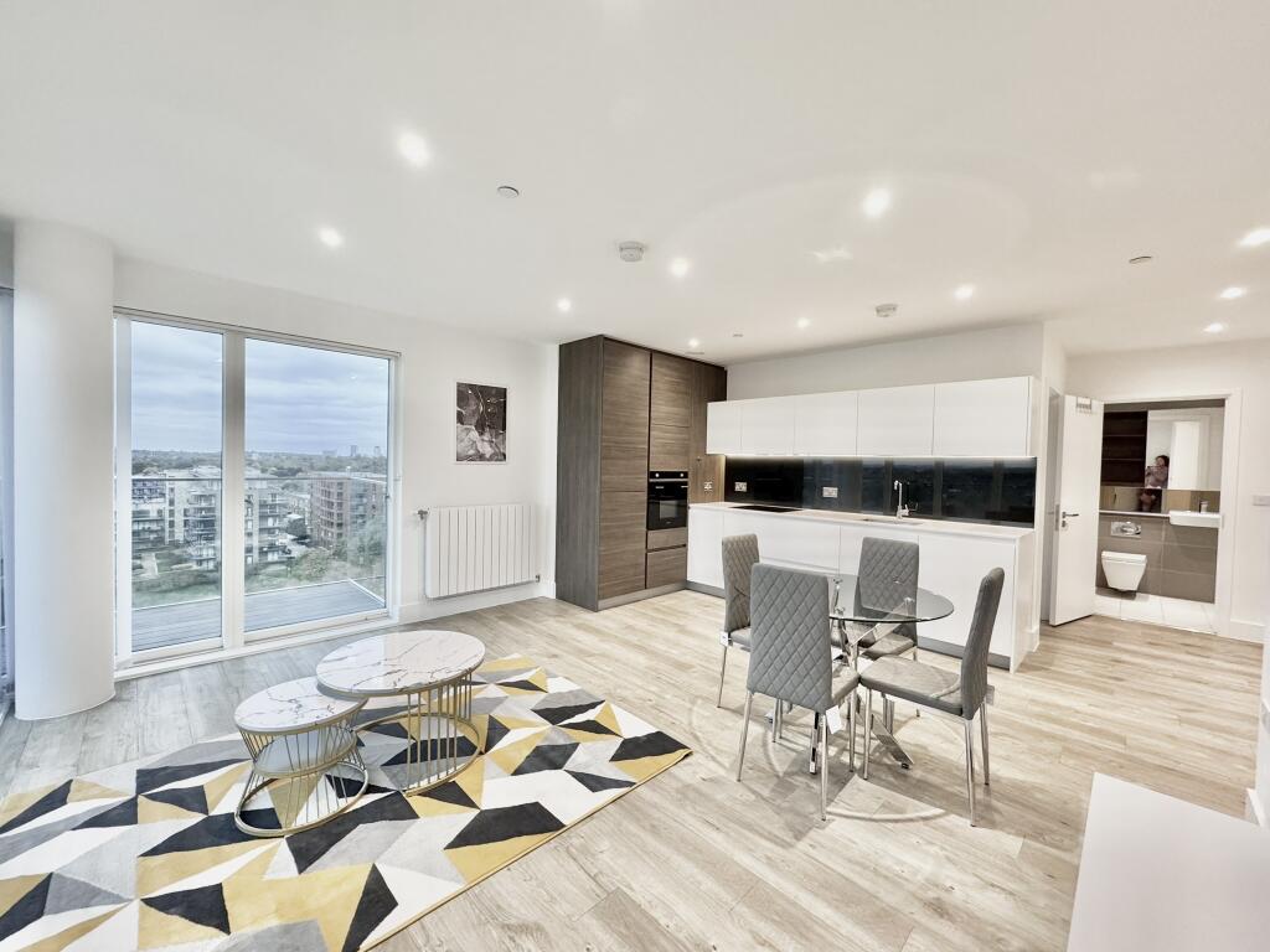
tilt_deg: -1.4
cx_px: 635
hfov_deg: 102.1
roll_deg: -2.0
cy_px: 476
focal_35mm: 14
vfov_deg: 85.7
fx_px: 514
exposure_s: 1/100
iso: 250
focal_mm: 2.22
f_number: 2.2
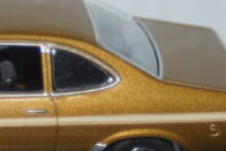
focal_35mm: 275
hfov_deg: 7.4
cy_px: 121
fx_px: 1728
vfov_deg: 5.0
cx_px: -6
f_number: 5.6
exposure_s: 1/60
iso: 200
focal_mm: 60
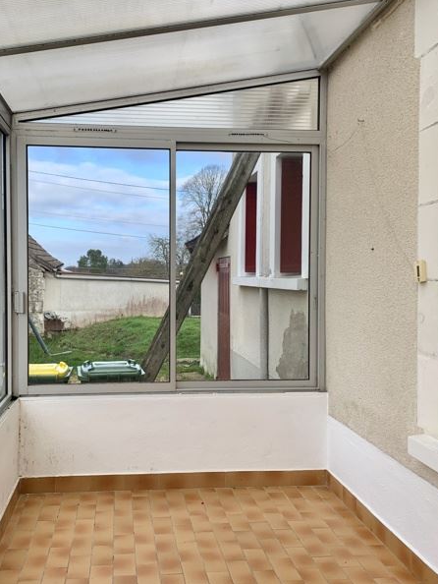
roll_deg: -0.5
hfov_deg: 40.5
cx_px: 170
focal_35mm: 35
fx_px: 590
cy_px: 292
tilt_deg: -0.6
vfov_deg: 52.6
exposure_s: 1/683
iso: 25
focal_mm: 4.25
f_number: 1.8
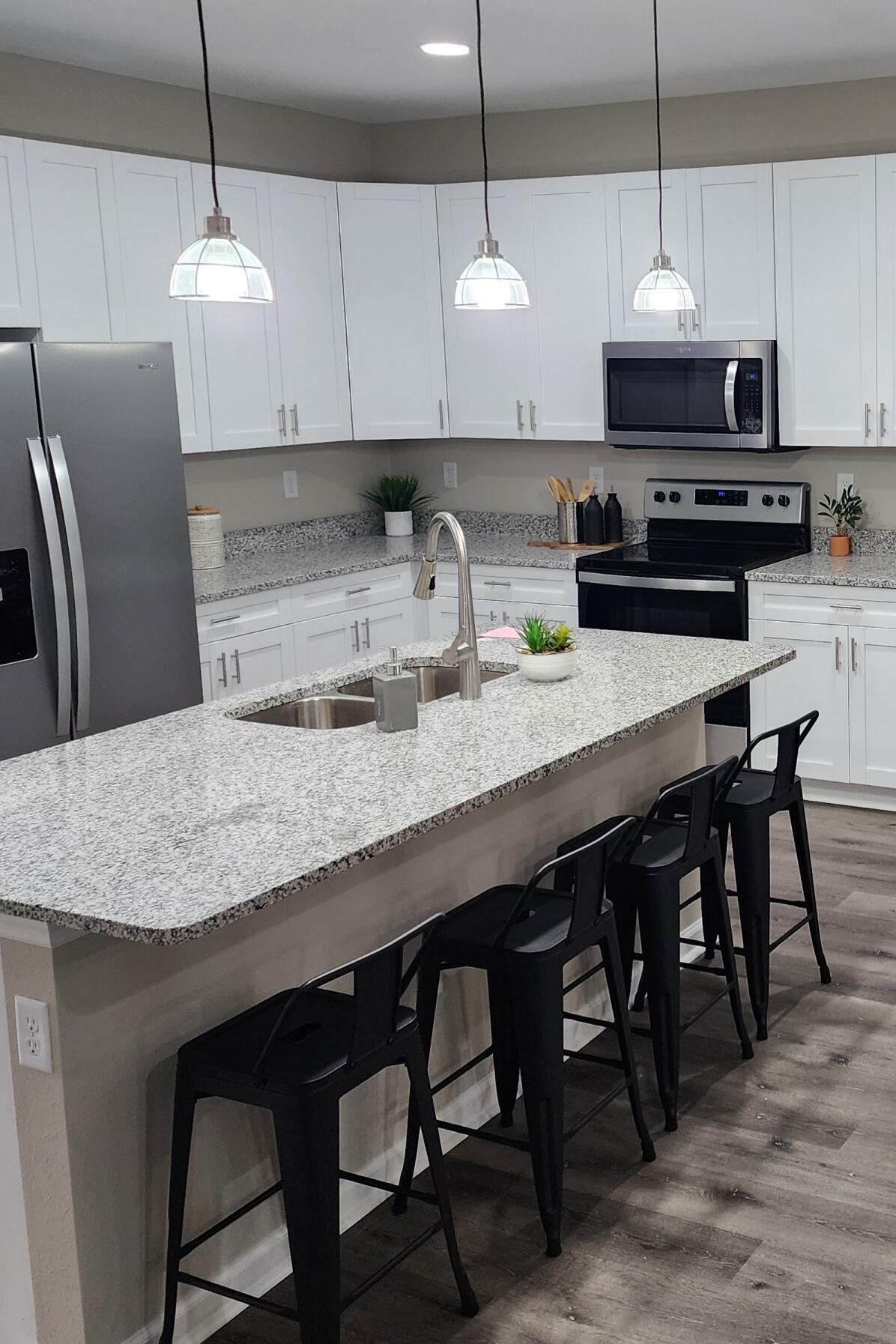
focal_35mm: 40
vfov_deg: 48.4
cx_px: 794
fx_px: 1493
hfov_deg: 31.9
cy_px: 603
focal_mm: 6.4
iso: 400
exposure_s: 1/120
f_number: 1.8
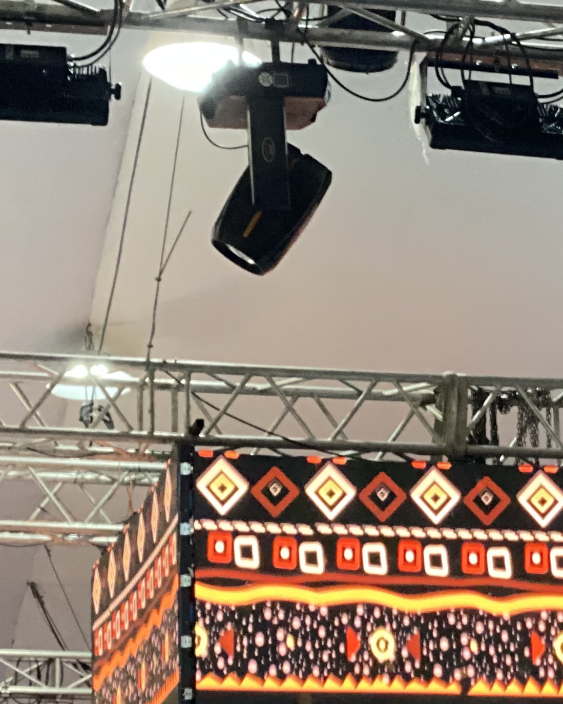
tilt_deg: +9.7
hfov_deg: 10.3
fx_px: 3102
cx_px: 493
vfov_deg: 12.8
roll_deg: +1.3
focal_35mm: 149
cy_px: 635
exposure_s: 1/15
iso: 640
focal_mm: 6
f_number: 2
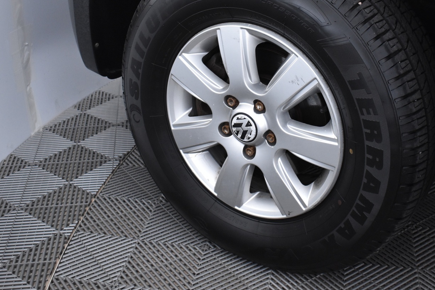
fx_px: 600
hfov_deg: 39.7
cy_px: 101
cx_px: 254
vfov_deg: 27.1
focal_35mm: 50
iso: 2000
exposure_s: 1/40
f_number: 4
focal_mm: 25
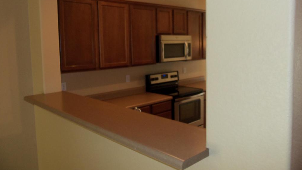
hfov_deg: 61.0
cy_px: 72
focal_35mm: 32
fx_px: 256
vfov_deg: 36.6
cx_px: 151
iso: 100
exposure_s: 1/30
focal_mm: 5.2
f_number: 3.4
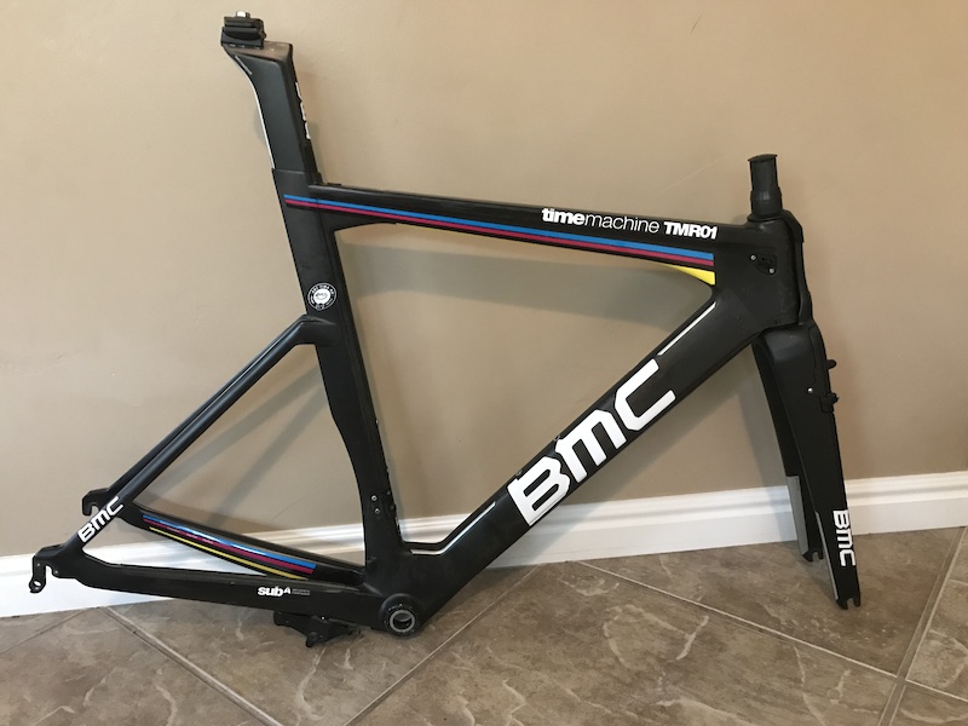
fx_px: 783
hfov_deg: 63.4
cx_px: 484
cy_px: 363
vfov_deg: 49.7
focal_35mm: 28
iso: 100
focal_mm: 3.99
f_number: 1.8
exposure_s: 1/7
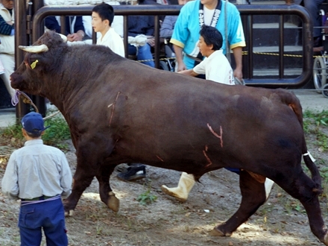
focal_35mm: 295
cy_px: 123
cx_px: 157
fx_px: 2795
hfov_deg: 6.7
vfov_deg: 5.0
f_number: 5.6
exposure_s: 1/320
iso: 800
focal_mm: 180
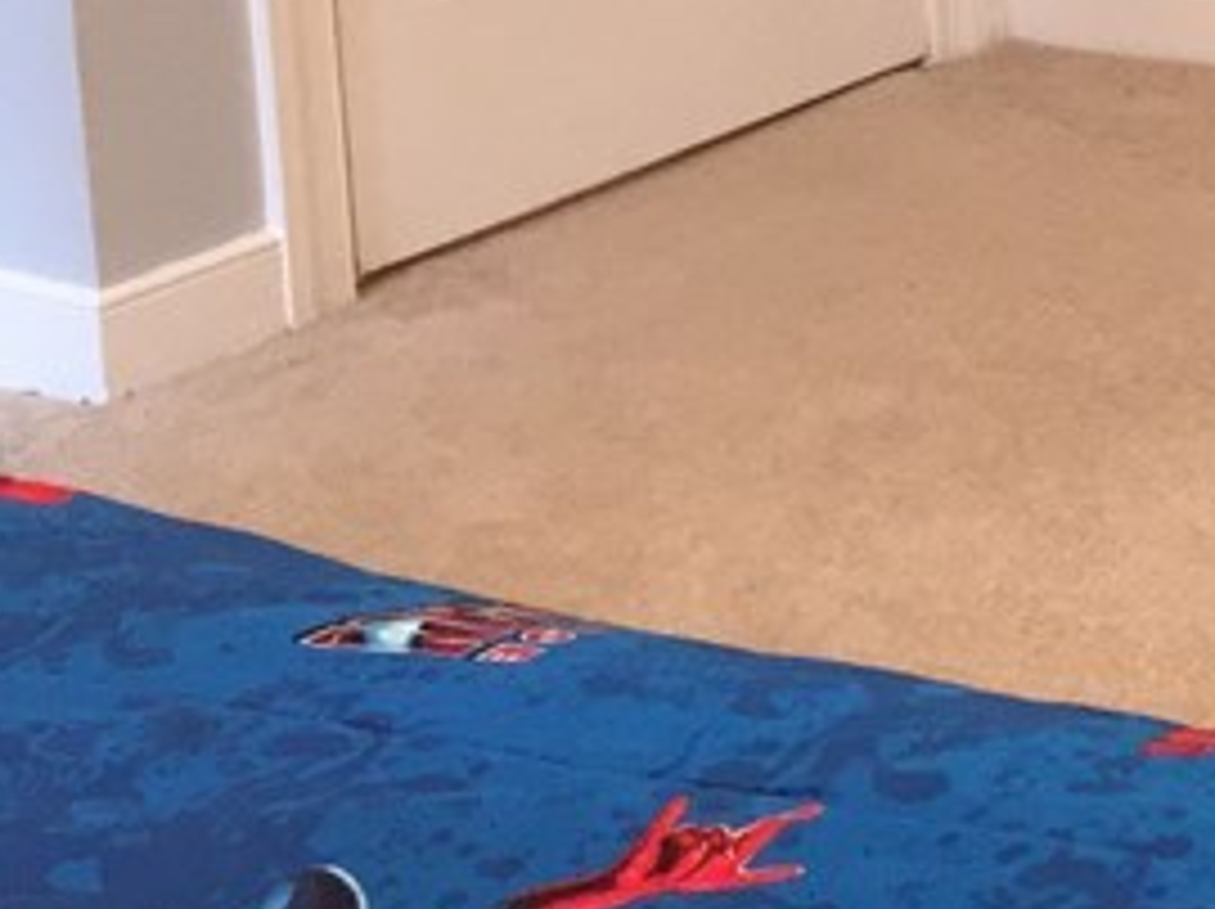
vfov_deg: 12.9
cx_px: 1944
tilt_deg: -9.6
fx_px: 3858
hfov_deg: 16.0
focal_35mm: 110
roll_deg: +0.6
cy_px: -360
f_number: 2.2
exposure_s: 1/24
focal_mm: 4.15
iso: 100
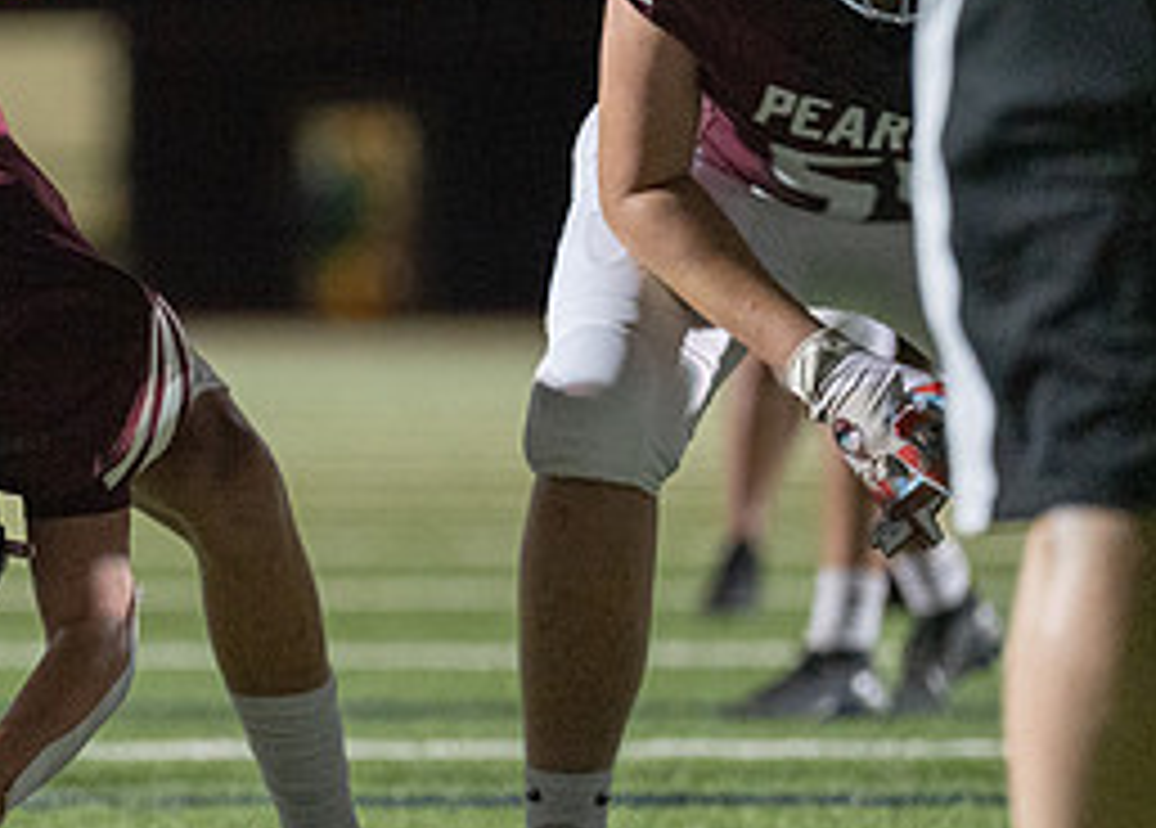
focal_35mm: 481
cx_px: -10
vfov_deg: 3.0
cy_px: 489
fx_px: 15804
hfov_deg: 4.2
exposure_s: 1/1000
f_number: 2.8
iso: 4000
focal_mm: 180
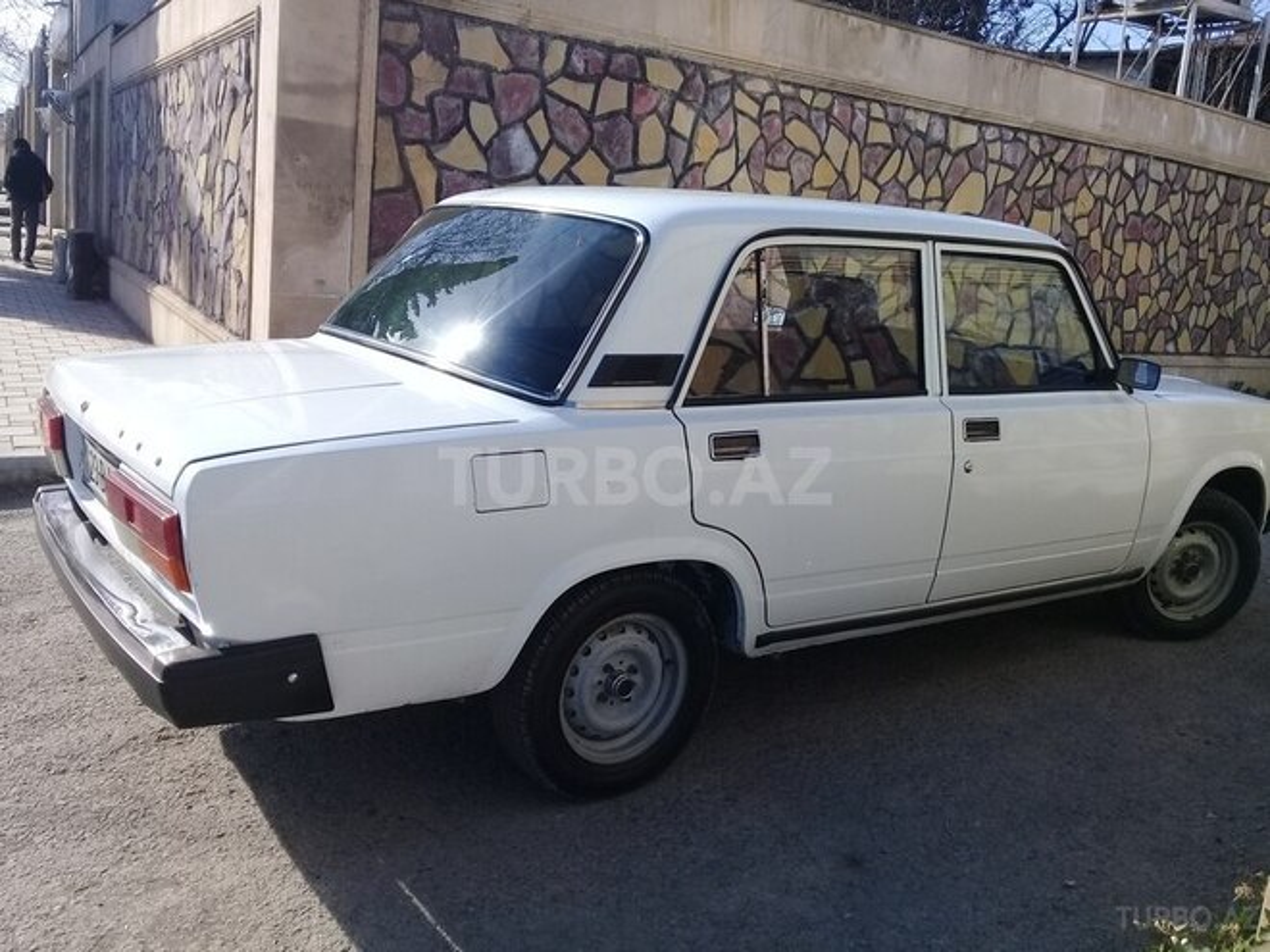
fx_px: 1137
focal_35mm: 31
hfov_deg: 58.4
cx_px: 635
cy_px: 476
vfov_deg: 45.4
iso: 50
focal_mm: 3.3
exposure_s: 1/1067
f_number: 2.2
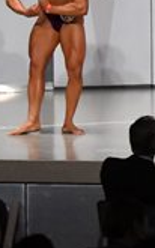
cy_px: -6
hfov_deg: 3.7
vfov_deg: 6.1
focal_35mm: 345
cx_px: 514
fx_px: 2334
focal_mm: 48
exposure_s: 1/400
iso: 6400
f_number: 5.6
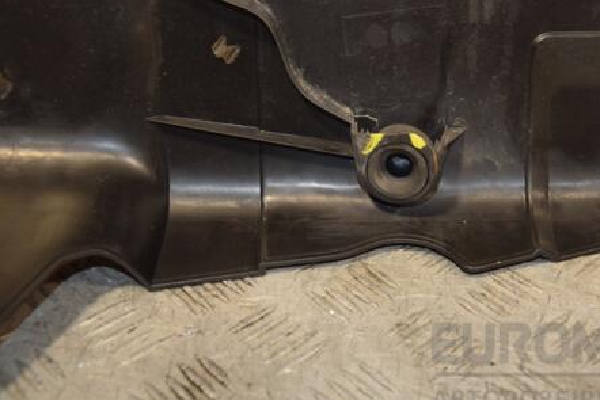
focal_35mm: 57
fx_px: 950
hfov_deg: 34.7
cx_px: 406
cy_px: 163
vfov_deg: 23.8
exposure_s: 1/200
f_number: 5
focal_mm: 28
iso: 800
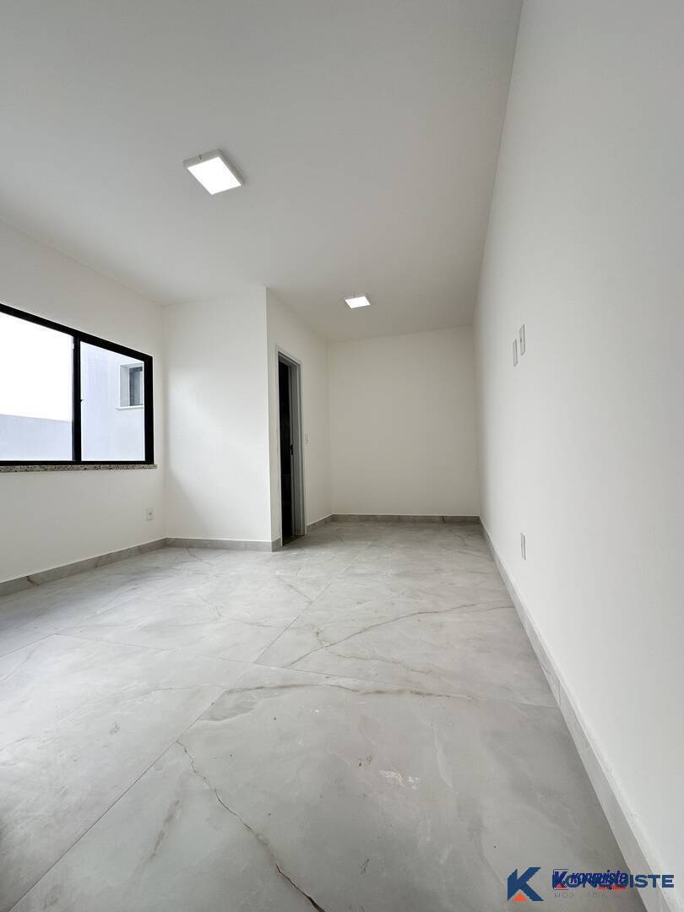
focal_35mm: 14
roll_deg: +0.5
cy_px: 456
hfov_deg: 85.7
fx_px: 369
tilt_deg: +1.6
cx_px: 342
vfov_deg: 102.1
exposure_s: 1/119
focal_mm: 2.22
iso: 40
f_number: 2.2
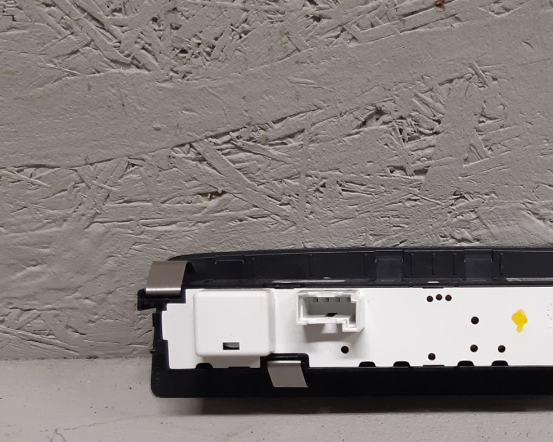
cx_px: 453
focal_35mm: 53
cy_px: 311
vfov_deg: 28.3
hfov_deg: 34.2
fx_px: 868
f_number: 1.7
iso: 125
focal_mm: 3.93
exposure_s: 1/50
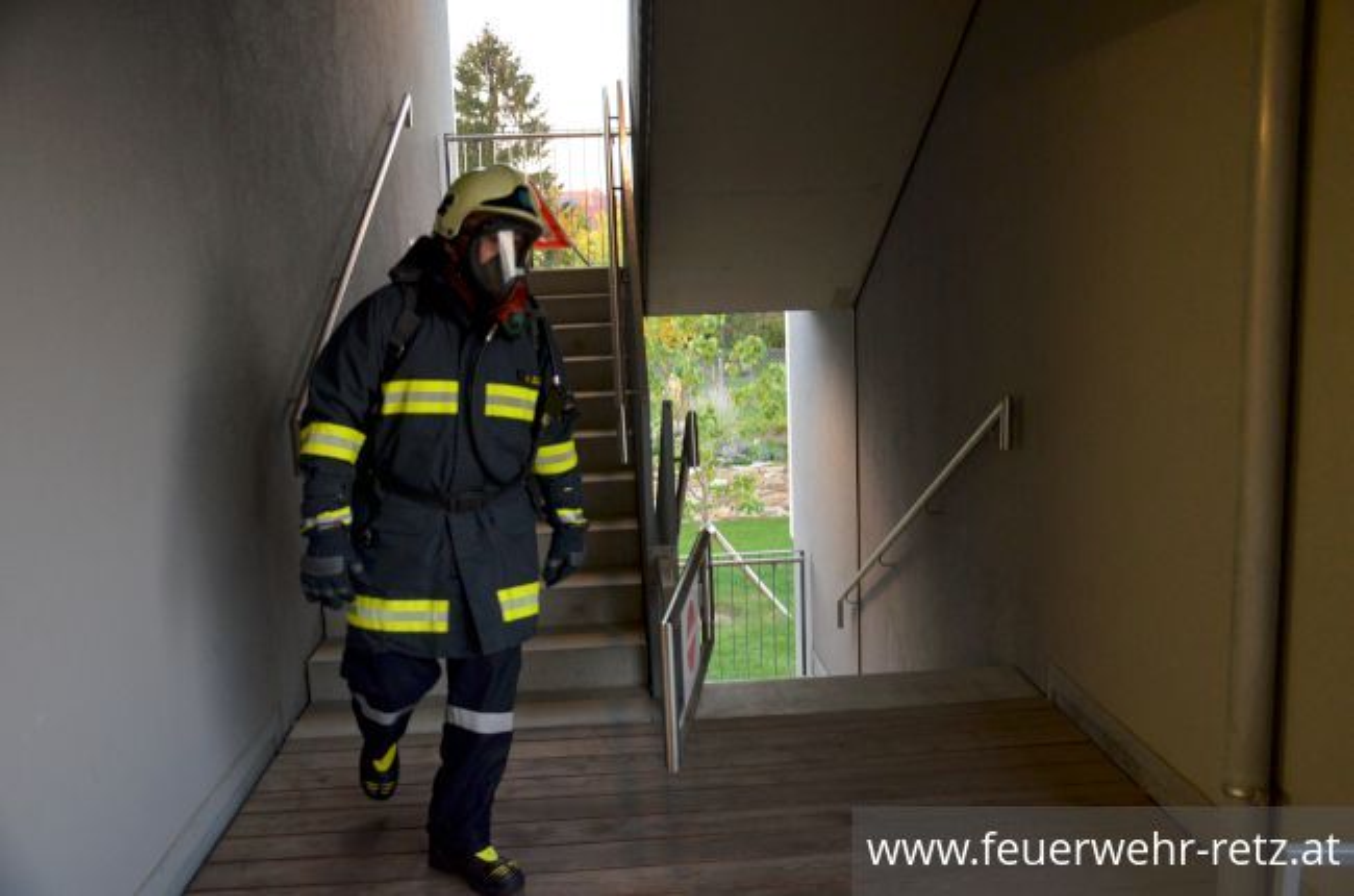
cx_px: 677
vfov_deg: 41.5
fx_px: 1182
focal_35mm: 32
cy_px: 448
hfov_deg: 59.6
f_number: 3.8
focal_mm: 21
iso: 1600
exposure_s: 1/100
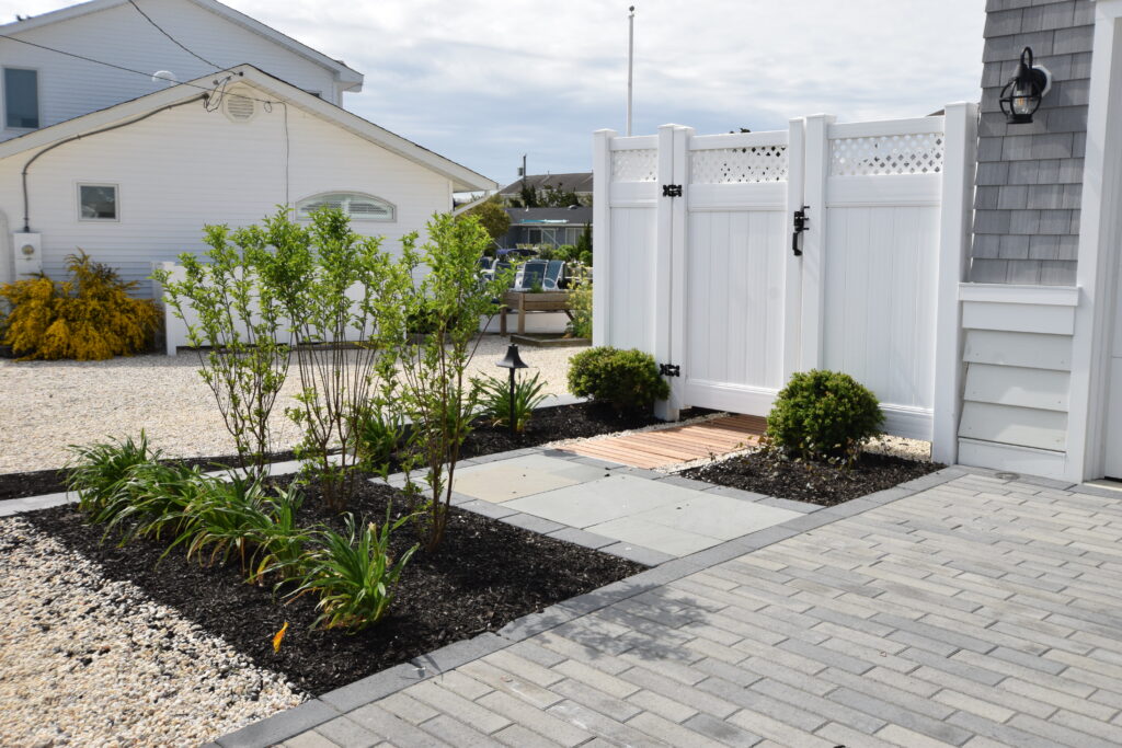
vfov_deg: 36.9
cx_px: 561
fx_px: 1122
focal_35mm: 36
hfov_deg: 53.1
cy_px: 374
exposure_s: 1/640
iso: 640
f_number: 13
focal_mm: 24
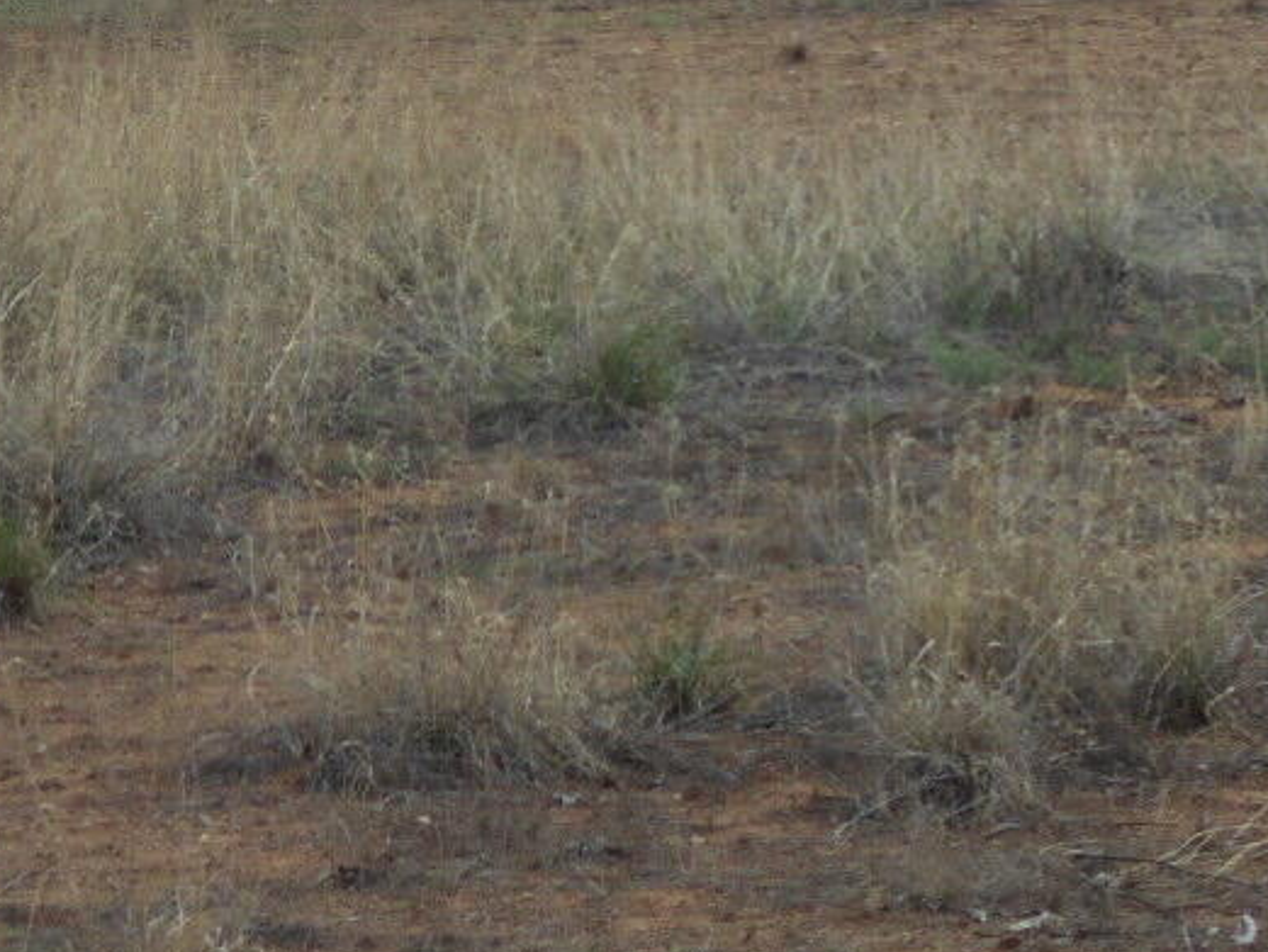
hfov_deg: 6.5
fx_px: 11028
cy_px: -66
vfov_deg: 4.9
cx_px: 1799
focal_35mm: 301
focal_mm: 17.6
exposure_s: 1/500
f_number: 5.5
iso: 80
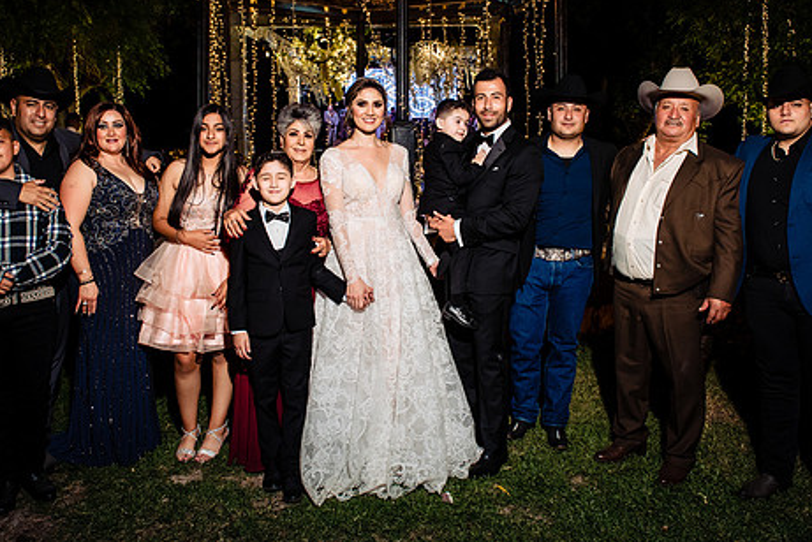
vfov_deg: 40.9
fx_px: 722
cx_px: 393
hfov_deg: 58.7
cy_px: 205
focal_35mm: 32
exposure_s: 1/50
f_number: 7.1
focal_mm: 24
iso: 1600
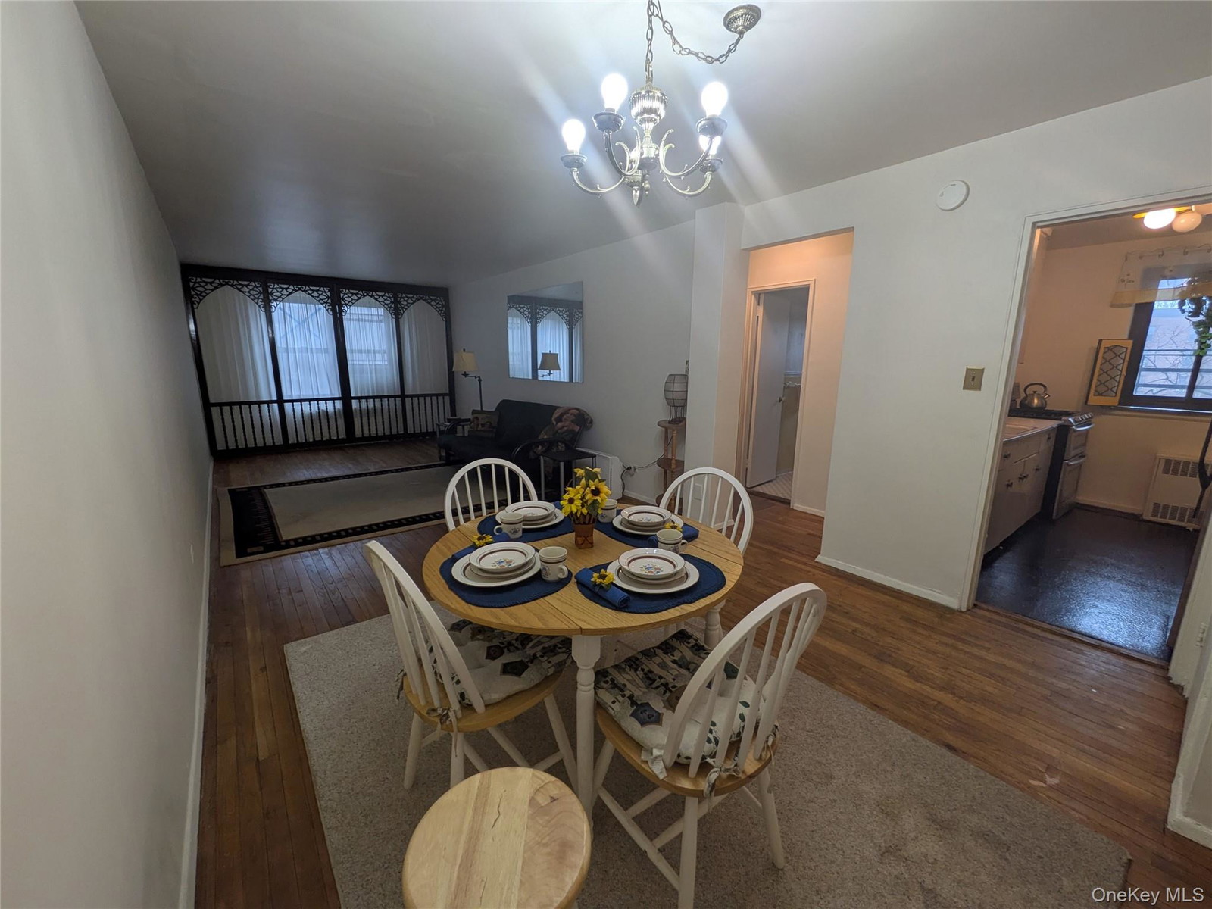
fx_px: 490
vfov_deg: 85.7
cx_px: 606
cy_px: 454
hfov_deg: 102.1
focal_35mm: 14
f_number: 2.2
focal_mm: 1.83
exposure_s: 1/60
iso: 75
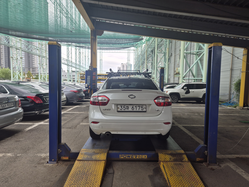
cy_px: 94
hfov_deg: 73.9
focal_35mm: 23
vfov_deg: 58.9
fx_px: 165
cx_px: 124
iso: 25
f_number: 1.8
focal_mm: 5.4
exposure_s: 1/279
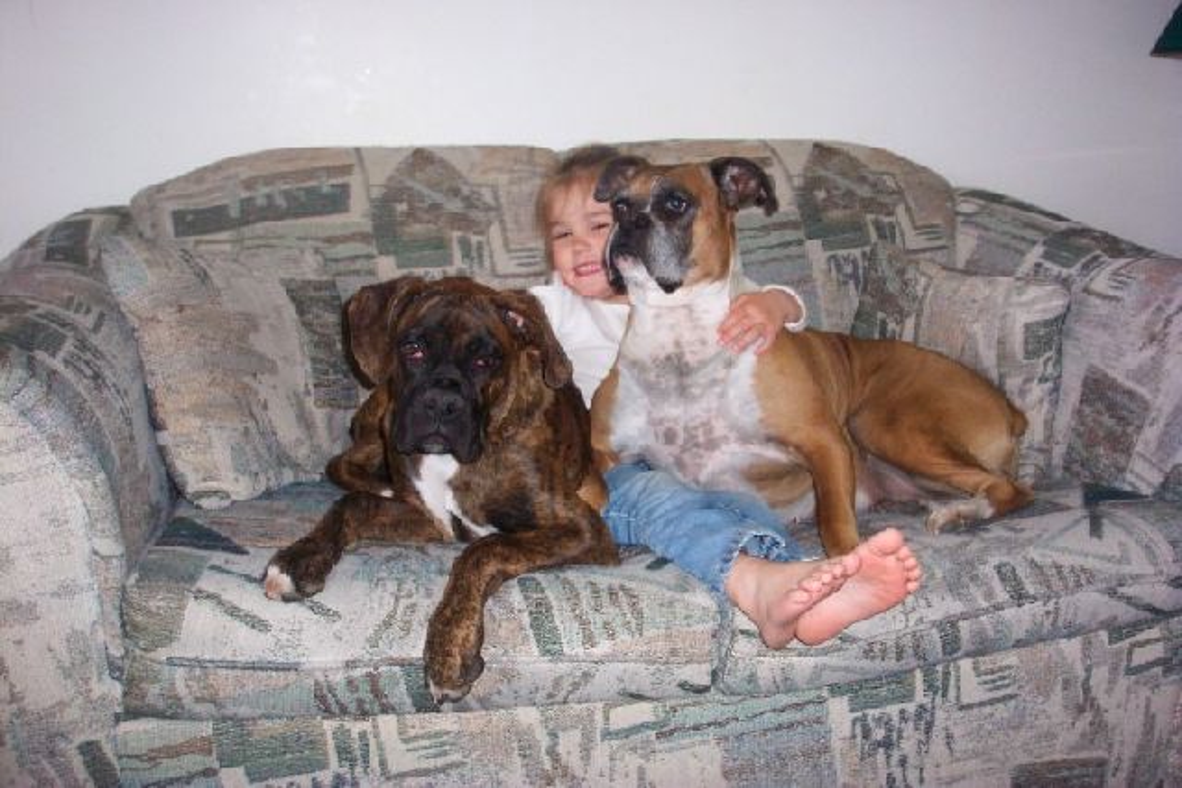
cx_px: 591
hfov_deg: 54.4
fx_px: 1149
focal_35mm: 35
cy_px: 394
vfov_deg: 37.9
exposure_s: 1/30
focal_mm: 7.5
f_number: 2.8
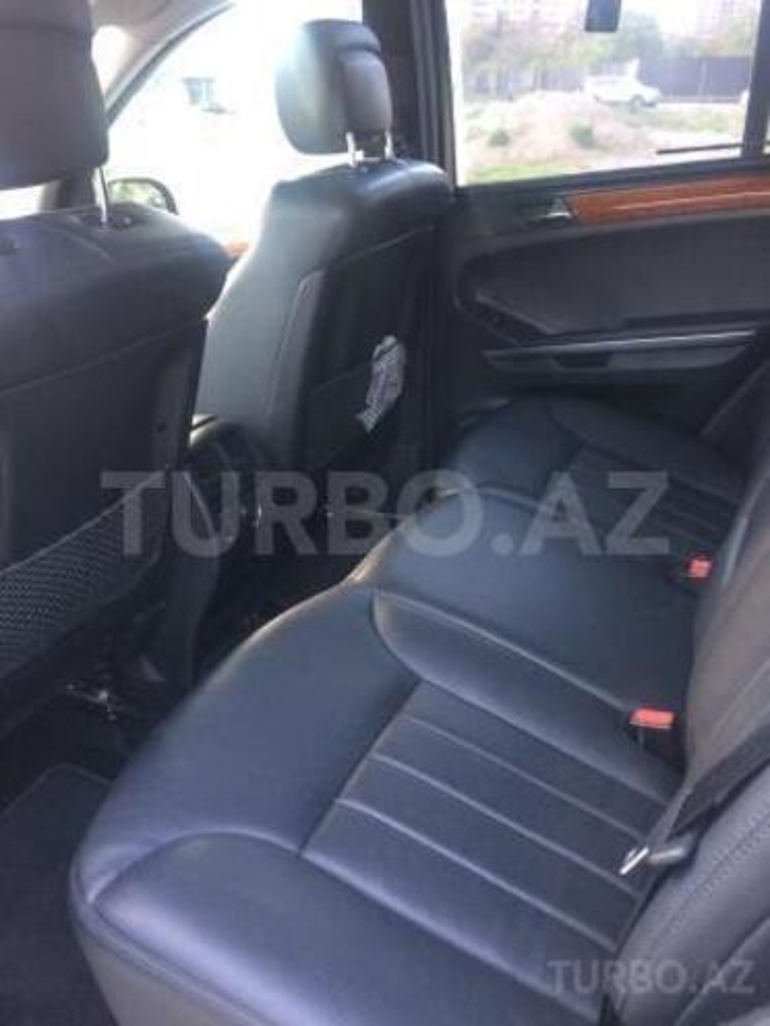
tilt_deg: -26.6
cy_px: 513
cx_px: 385
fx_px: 860
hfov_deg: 48.2
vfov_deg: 61.7
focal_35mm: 29
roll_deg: -1.1
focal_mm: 4.15
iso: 80
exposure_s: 1/33
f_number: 2.2
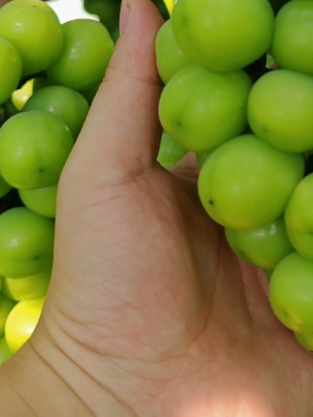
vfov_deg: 27.9
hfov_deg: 20.8
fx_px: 809
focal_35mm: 67
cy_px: 44
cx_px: 349
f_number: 1.6
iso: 50
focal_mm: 7.62
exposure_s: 1/270
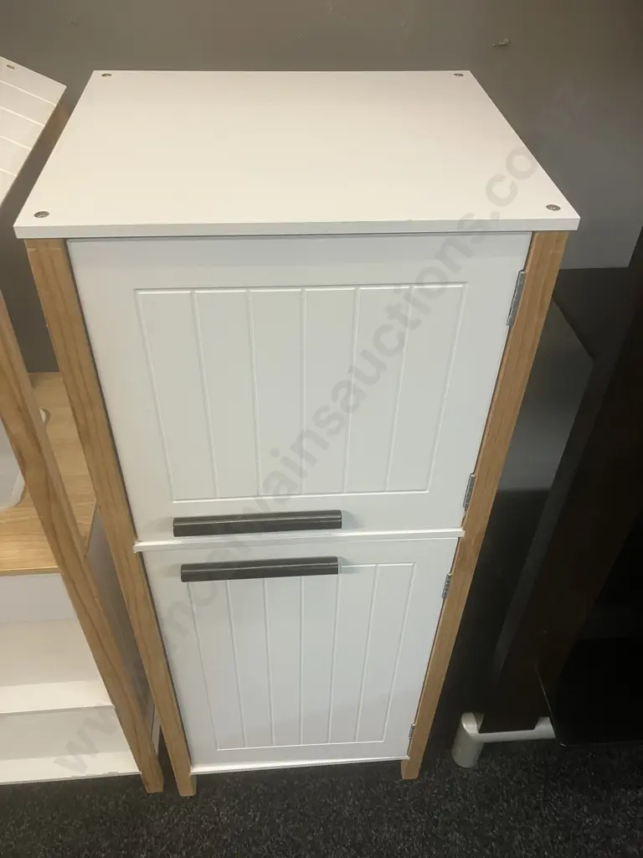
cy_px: 429
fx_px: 693
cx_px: 322
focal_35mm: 28
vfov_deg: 63.4
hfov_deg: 49.7
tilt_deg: -41.1
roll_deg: -1.5
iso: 100
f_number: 1.8
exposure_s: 1/50
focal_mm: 3.99
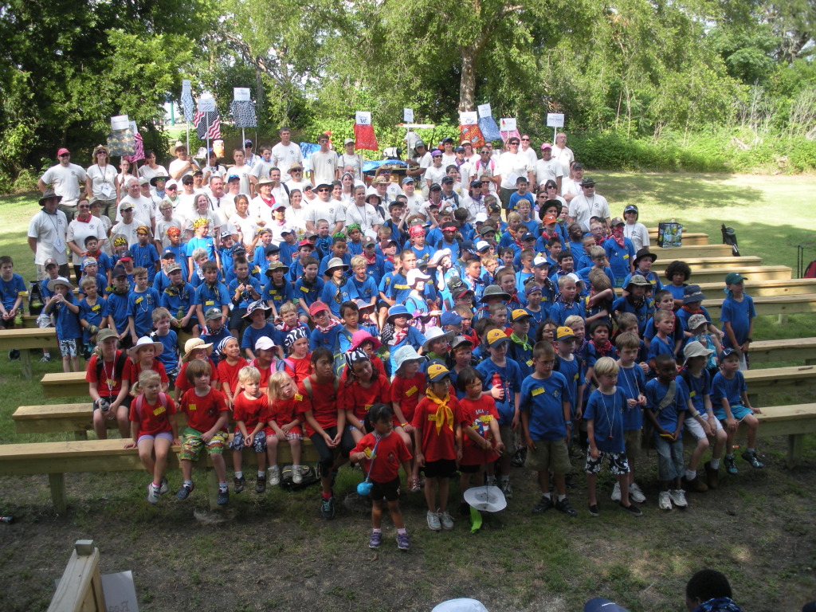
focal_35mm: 36
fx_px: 849
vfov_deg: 39.7
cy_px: 306
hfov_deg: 51.4
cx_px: 408
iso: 64
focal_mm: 6.3
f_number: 3.5
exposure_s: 1/144
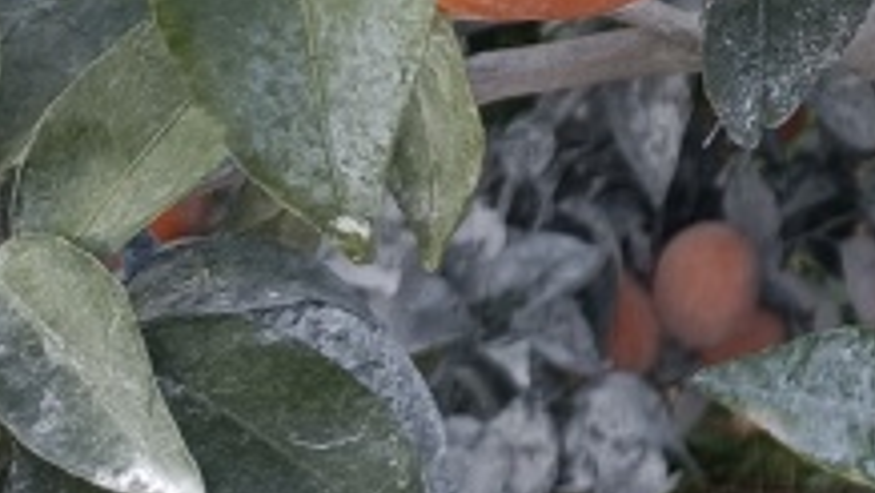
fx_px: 3088
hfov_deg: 14.7
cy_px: -735
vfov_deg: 8.3
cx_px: 1409
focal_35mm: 133
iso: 100
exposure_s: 1/146
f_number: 1.7
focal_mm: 4.7
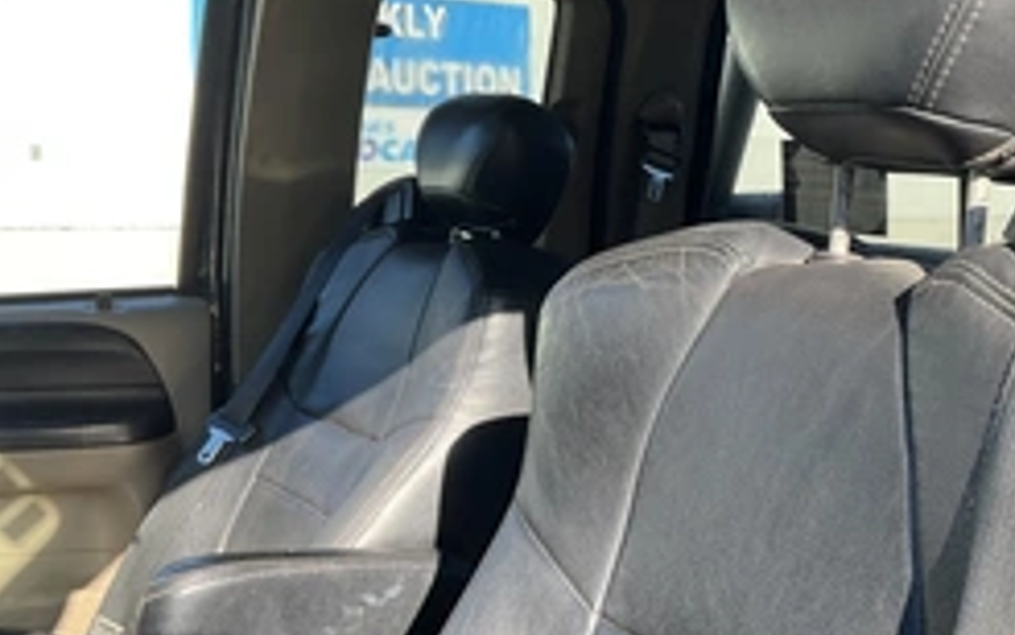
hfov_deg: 39.9
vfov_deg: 25.8
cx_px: 660
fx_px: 1384
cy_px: 260
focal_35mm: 50
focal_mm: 3
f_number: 1.8
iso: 25
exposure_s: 1/262
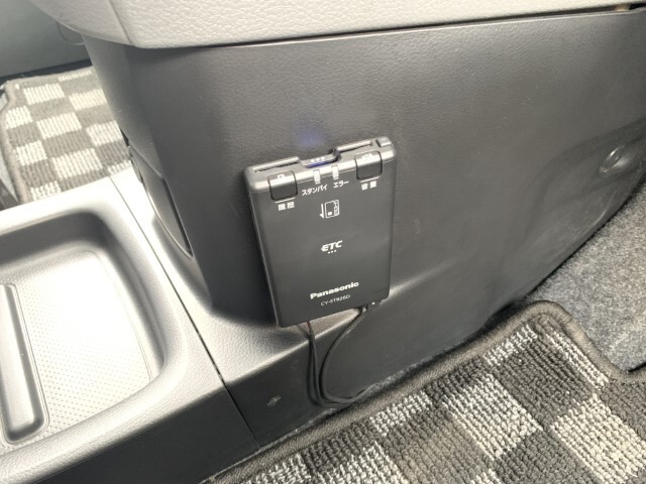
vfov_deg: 53.1
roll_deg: -0.4
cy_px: 242
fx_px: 485
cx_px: 323
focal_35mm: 26
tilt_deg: -41.6
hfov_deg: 67.3
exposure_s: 1/30
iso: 640
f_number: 1.8
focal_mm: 4.25
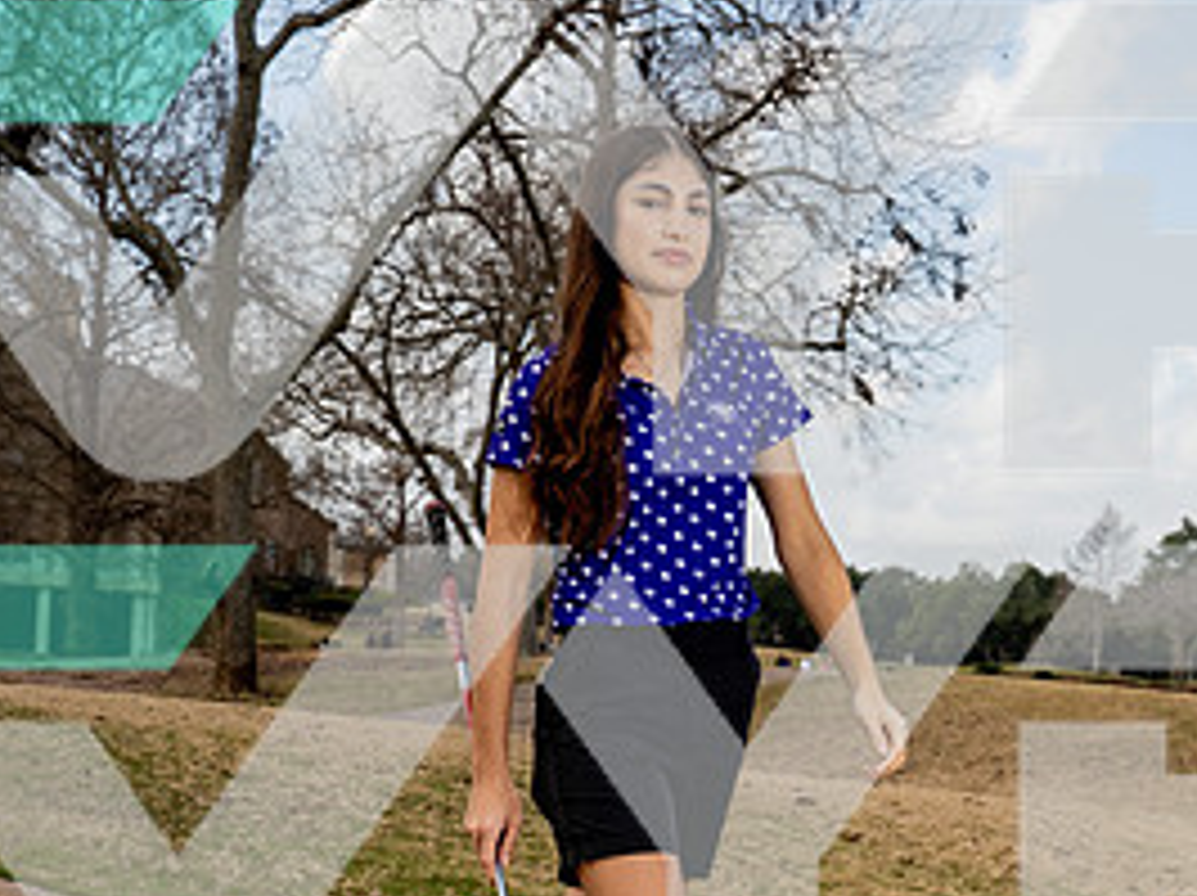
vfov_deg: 14.0
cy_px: 786
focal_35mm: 105
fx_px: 3628
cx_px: 932
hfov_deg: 18.6
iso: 100
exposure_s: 1/250
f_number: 8
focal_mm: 50
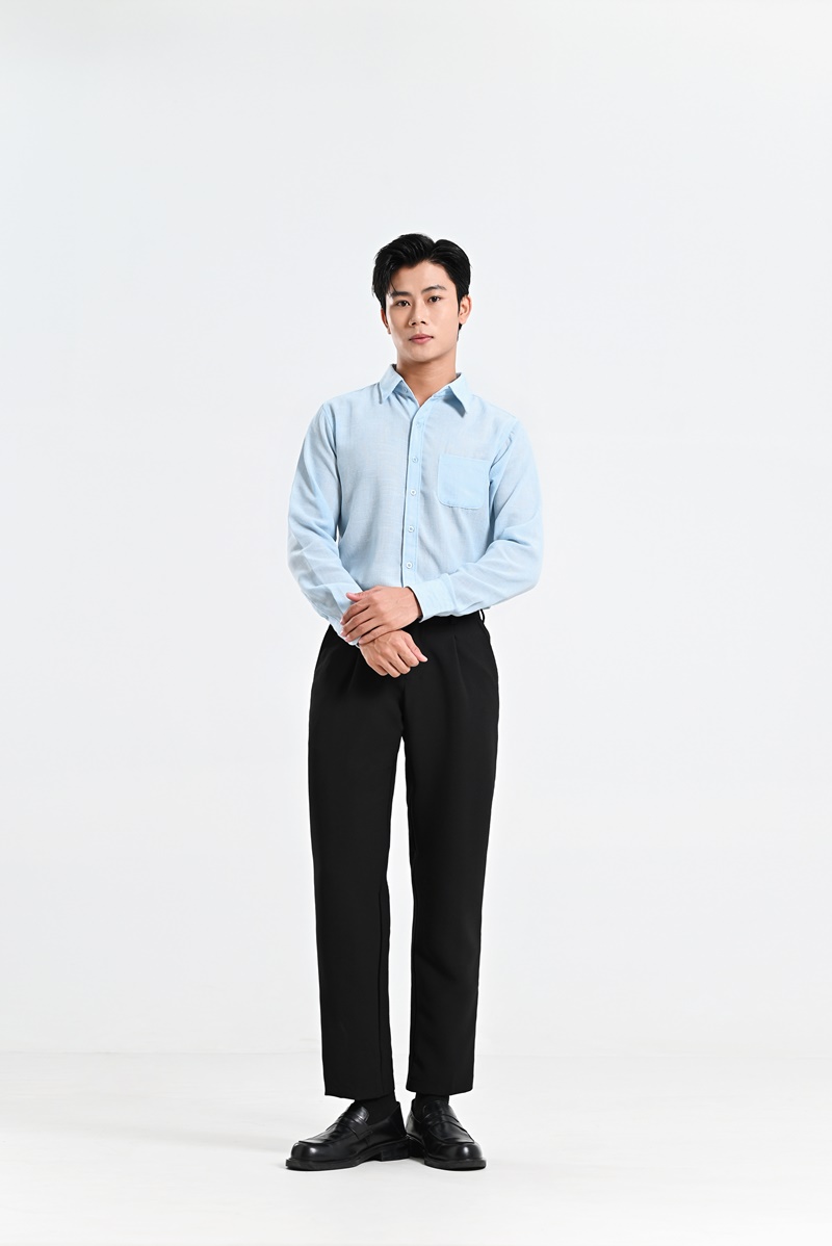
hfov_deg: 22.6
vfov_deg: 33.4
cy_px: 623
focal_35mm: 60
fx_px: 2077
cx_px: 416
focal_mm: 60
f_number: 4
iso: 125
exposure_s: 1/160
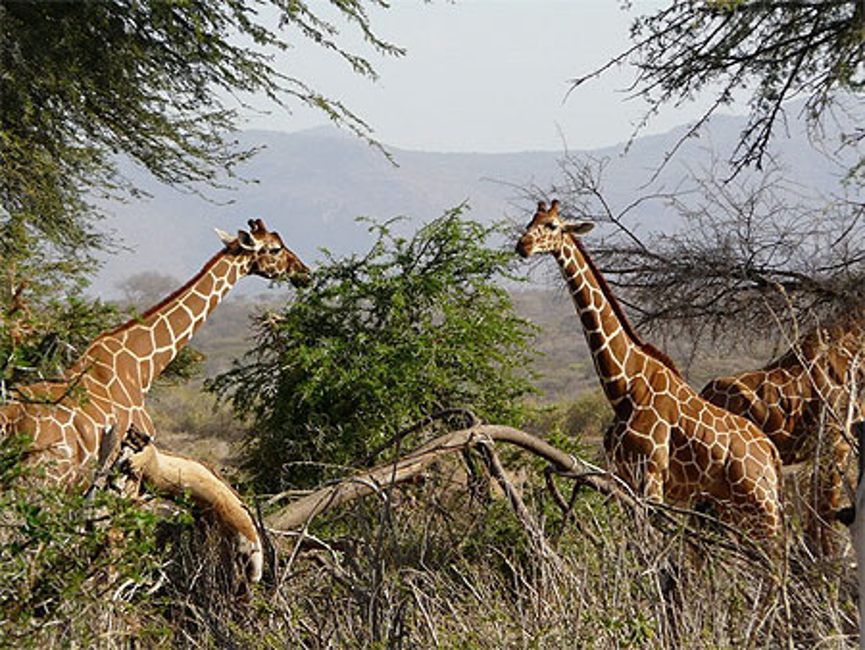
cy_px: 325
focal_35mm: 289
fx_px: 7226
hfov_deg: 6.9
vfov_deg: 5.1
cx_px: 432
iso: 100
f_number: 5.6
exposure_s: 1/320
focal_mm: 47.5
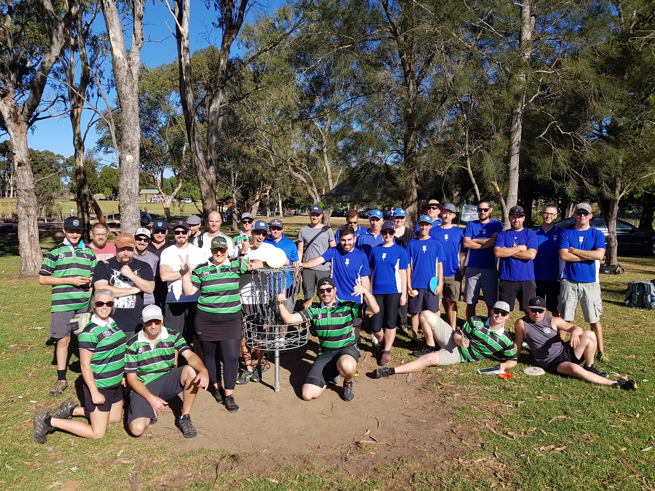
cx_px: 328
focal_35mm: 26
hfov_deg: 67.3
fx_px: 492
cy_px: 246
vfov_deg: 53.1
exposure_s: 1/1952
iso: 40
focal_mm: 4.2
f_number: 1.7
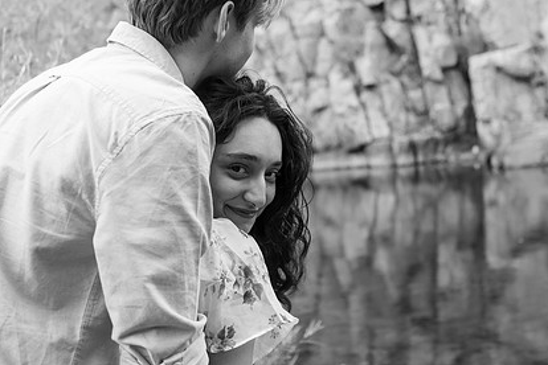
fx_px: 746
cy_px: 117
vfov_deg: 27.3
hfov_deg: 40.2
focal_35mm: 49
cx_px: 327
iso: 800
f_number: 3.2
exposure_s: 1/250
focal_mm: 35
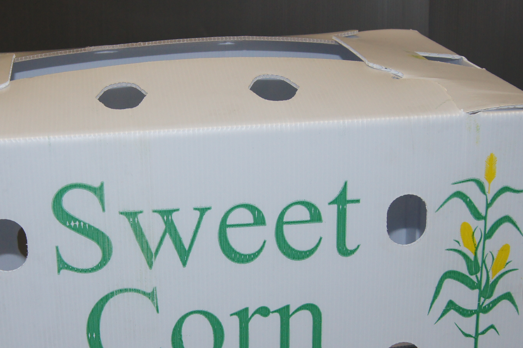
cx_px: 204
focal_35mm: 71
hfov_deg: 28.4
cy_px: 242
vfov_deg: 19.1
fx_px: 1030
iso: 400
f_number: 5.6
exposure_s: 1/60
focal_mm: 26
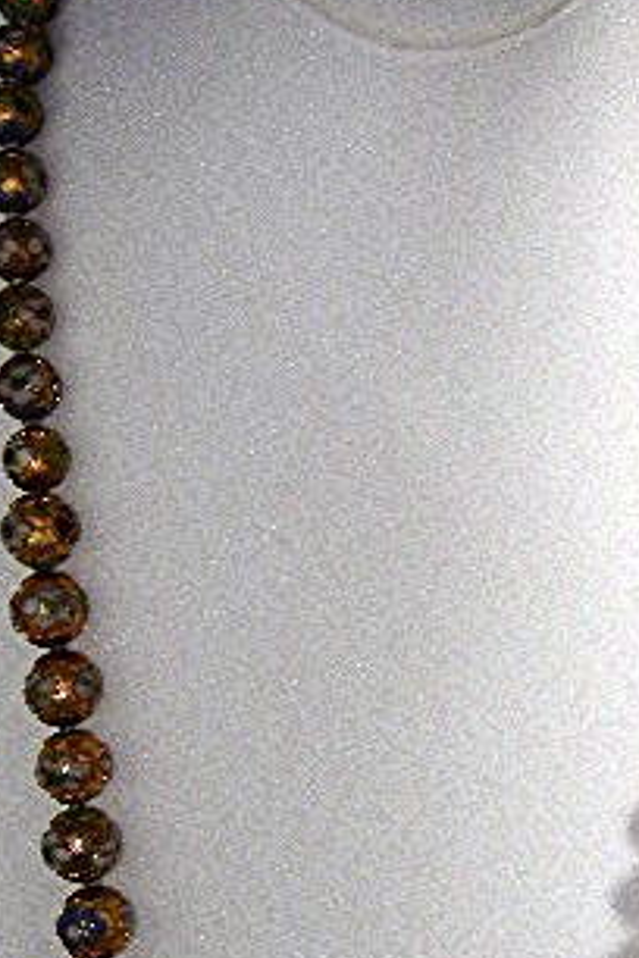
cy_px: 679
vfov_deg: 27.1
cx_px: 401
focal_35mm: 74
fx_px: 1970
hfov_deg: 18.4
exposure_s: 1/85.3
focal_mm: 6.2
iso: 230
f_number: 7.2
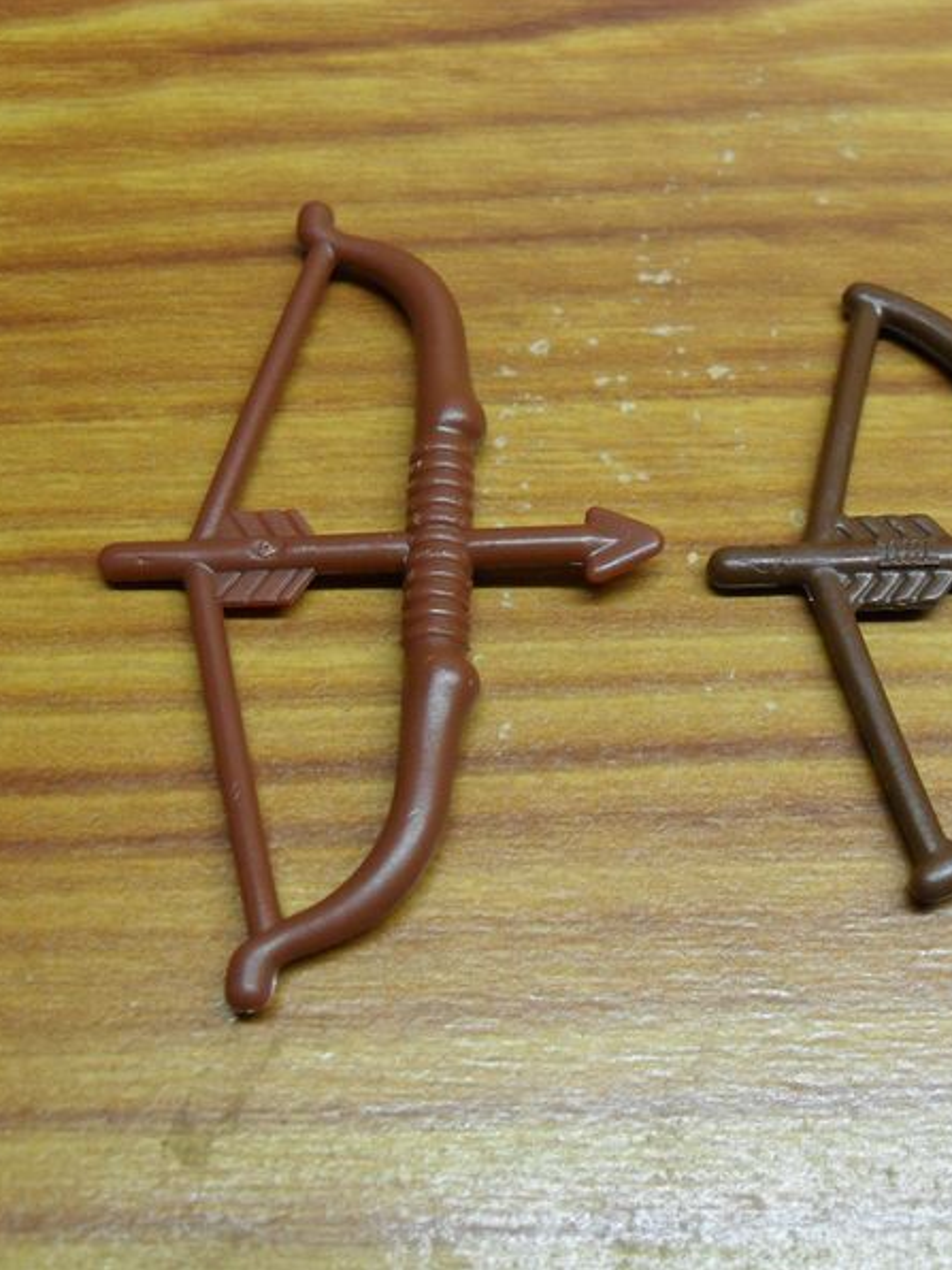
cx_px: 667
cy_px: 635
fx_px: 1723
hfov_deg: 30.5
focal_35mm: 47
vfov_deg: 40.4
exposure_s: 1/45
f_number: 2.8
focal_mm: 6.2
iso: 200
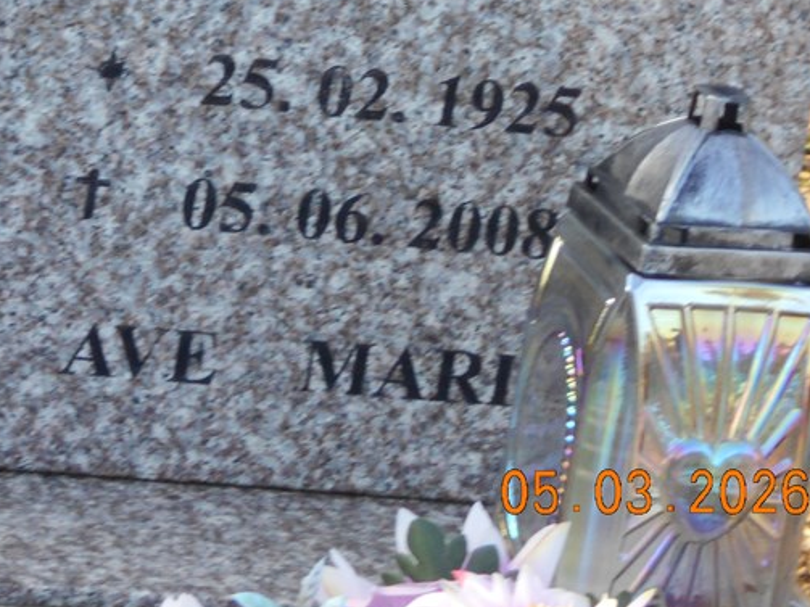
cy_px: 0
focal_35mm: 230
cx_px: 232
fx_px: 5381
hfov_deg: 8.6
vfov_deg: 6.4
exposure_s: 1/125
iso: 180
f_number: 6
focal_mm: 20.1
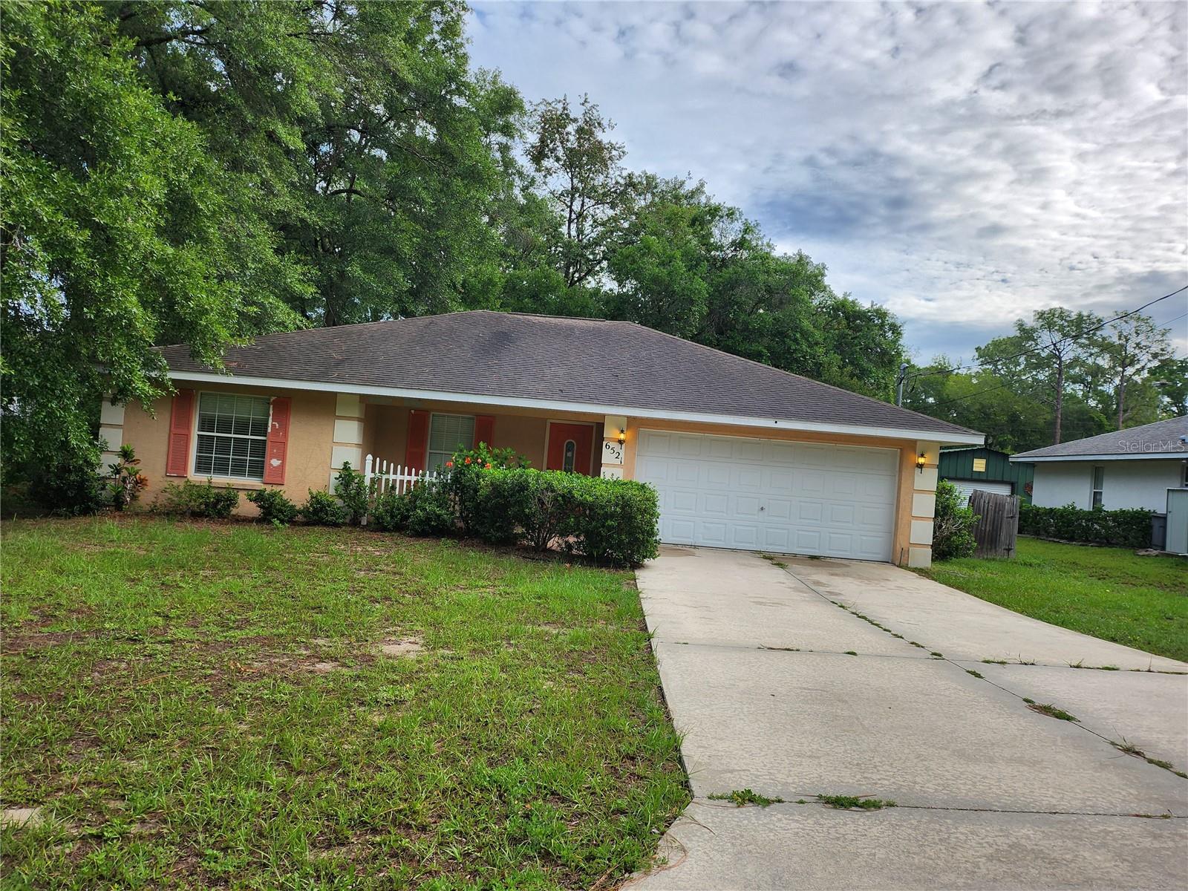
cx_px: 594
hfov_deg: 71.6
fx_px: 824
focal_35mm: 24
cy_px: 446
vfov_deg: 56.8
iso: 50
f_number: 1.8
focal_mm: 5
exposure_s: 1/1546
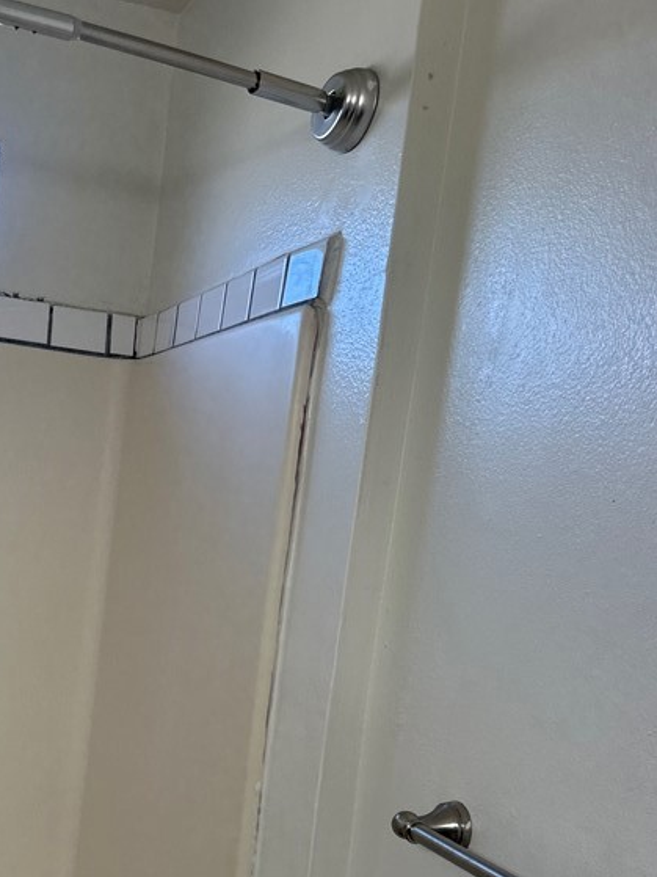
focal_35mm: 44
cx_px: 119
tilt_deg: -4.1
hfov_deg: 31.9
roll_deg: -6.7
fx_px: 1114
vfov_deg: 41.7
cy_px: 653
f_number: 1.78
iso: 100
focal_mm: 6.86
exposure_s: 1/121
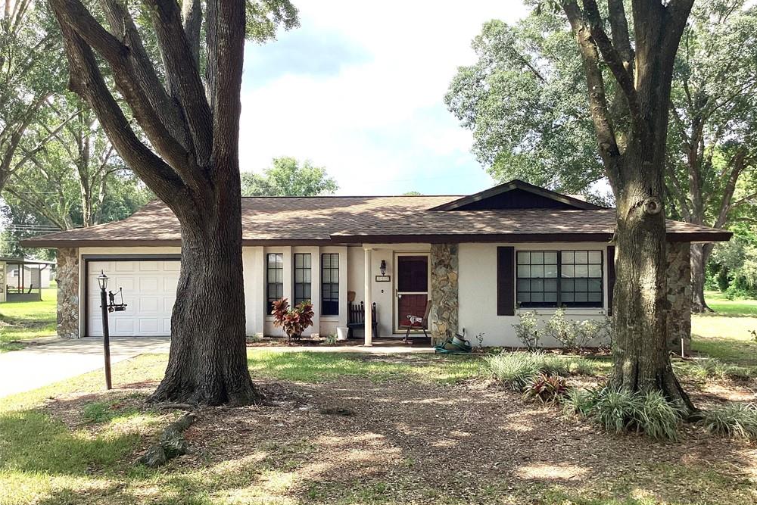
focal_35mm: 33
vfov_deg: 40.0
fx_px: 694
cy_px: 265
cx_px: 387
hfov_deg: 57.2
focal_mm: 3.3
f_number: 2.4
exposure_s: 1/543
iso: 25
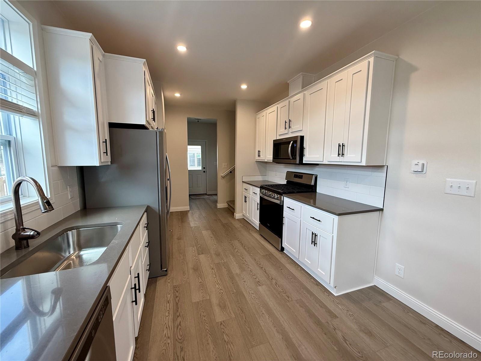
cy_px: 180
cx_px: 240
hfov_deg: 102.1
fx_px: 195
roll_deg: -0.2
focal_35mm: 14
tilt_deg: -6.8
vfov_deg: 85.7
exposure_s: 1/120
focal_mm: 2.22
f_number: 2.2
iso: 200
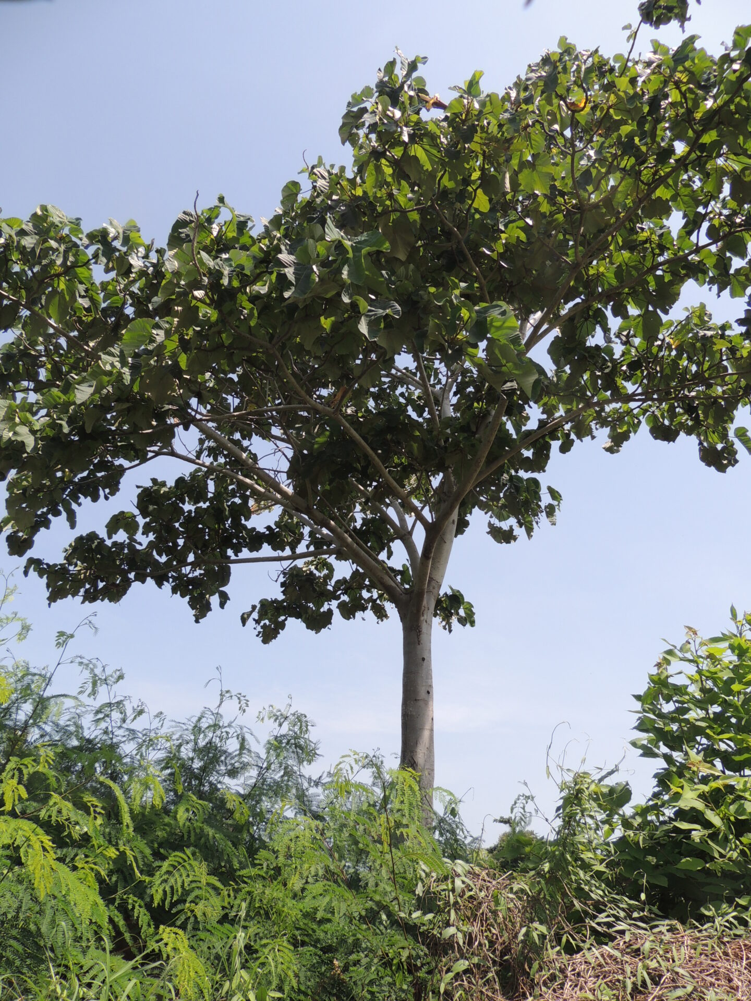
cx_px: 376
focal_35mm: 24
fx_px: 694
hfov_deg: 56.8
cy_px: 500
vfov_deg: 71.6
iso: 100
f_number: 3
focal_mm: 4.3
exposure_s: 1/1000
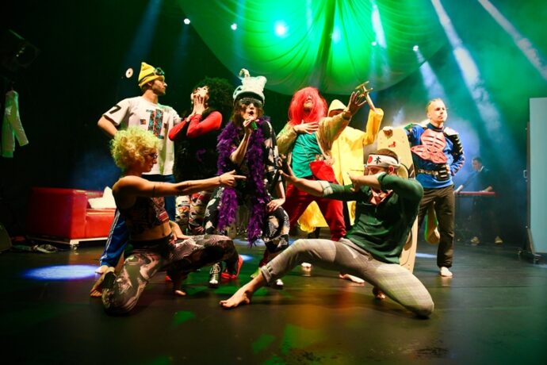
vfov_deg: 53.1
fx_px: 365
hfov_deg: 73.7
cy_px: 182
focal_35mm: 24
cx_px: 274
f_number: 4
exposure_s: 1/250
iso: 5000
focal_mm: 24
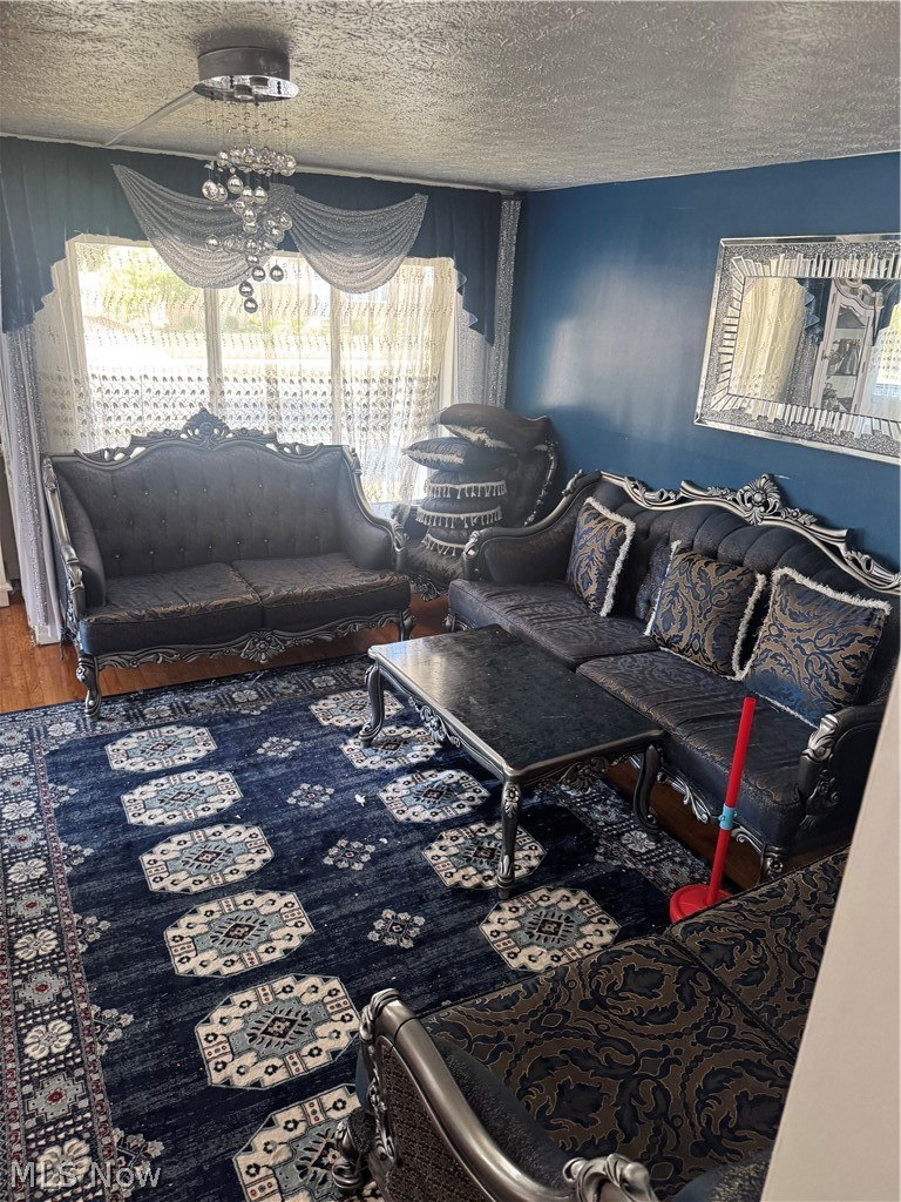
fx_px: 833
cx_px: 450
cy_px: 601
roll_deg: -2.5
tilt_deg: -17.9
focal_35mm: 24
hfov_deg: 56.8
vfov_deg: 71.6
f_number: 1.78
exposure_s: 1/89
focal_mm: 6.76
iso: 200
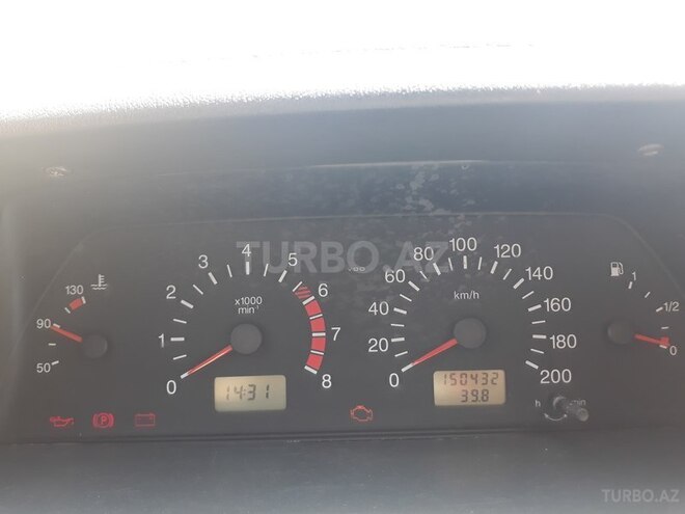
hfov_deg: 65.3
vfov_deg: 51.4
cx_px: 342
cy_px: 257
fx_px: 534
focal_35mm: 27
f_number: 1.9
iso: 64
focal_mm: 3.6
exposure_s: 1/50
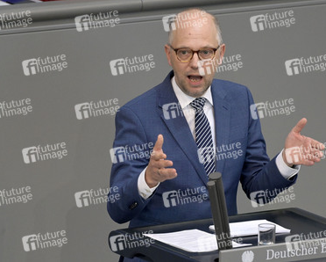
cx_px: 197
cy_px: 131
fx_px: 4276
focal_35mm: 443
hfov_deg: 4.4
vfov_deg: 3.5
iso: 8000
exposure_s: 1/640
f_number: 5.6
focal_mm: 390
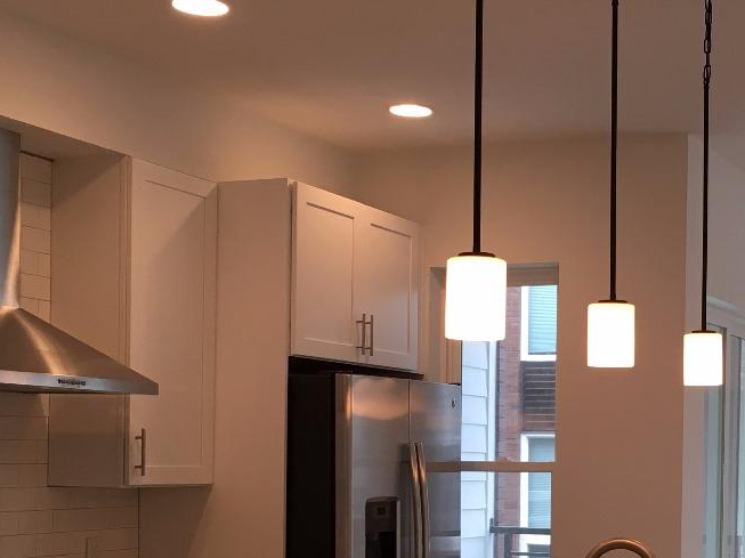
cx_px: 581
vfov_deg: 22.5
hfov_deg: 29.7
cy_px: 470
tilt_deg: +0.3
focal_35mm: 64
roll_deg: -0.7
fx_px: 1377
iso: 25
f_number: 2.2
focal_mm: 4.15
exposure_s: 1/30
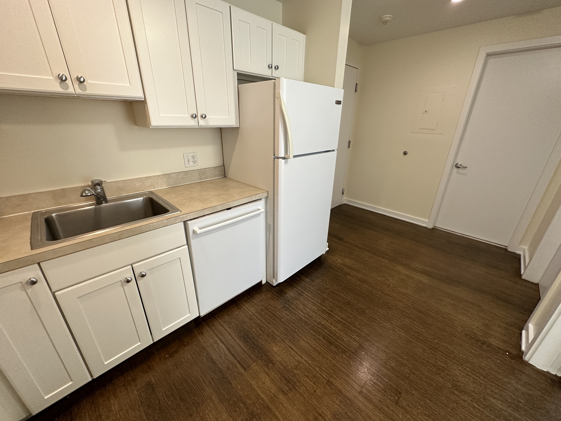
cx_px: 280
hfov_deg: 102.1
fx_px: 227
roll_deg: -0.8
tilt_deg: -21.3
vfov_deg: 85.7
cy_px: 210
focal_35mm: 14
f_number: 2.2
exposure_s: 1/60
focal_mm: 2.22
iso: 200
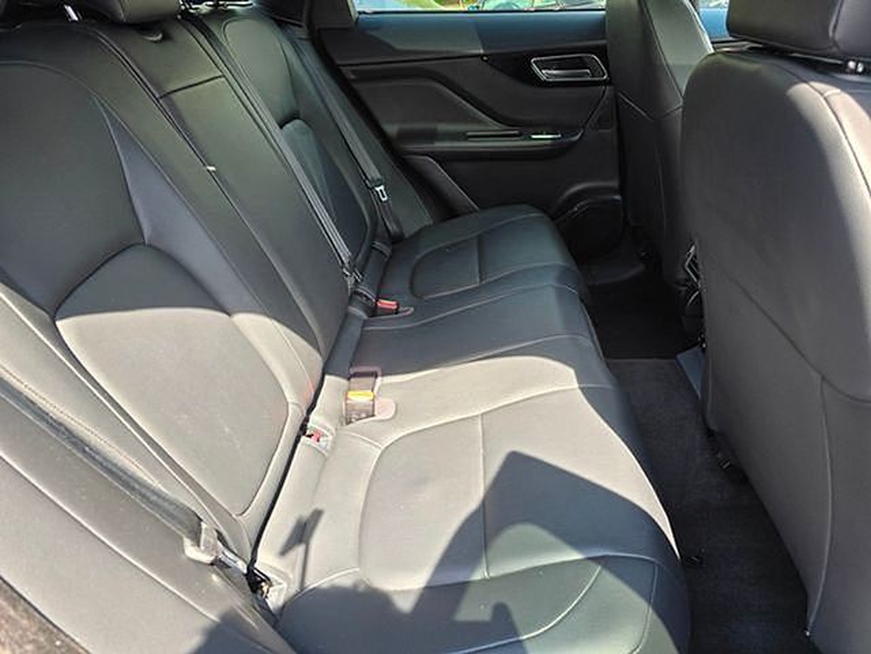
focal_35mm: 23
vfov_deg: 58.9
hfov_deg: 73.9
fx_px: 579
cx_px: 436
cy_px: 327
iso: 50
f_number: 1.7
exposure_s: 1/180
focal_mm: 6.3
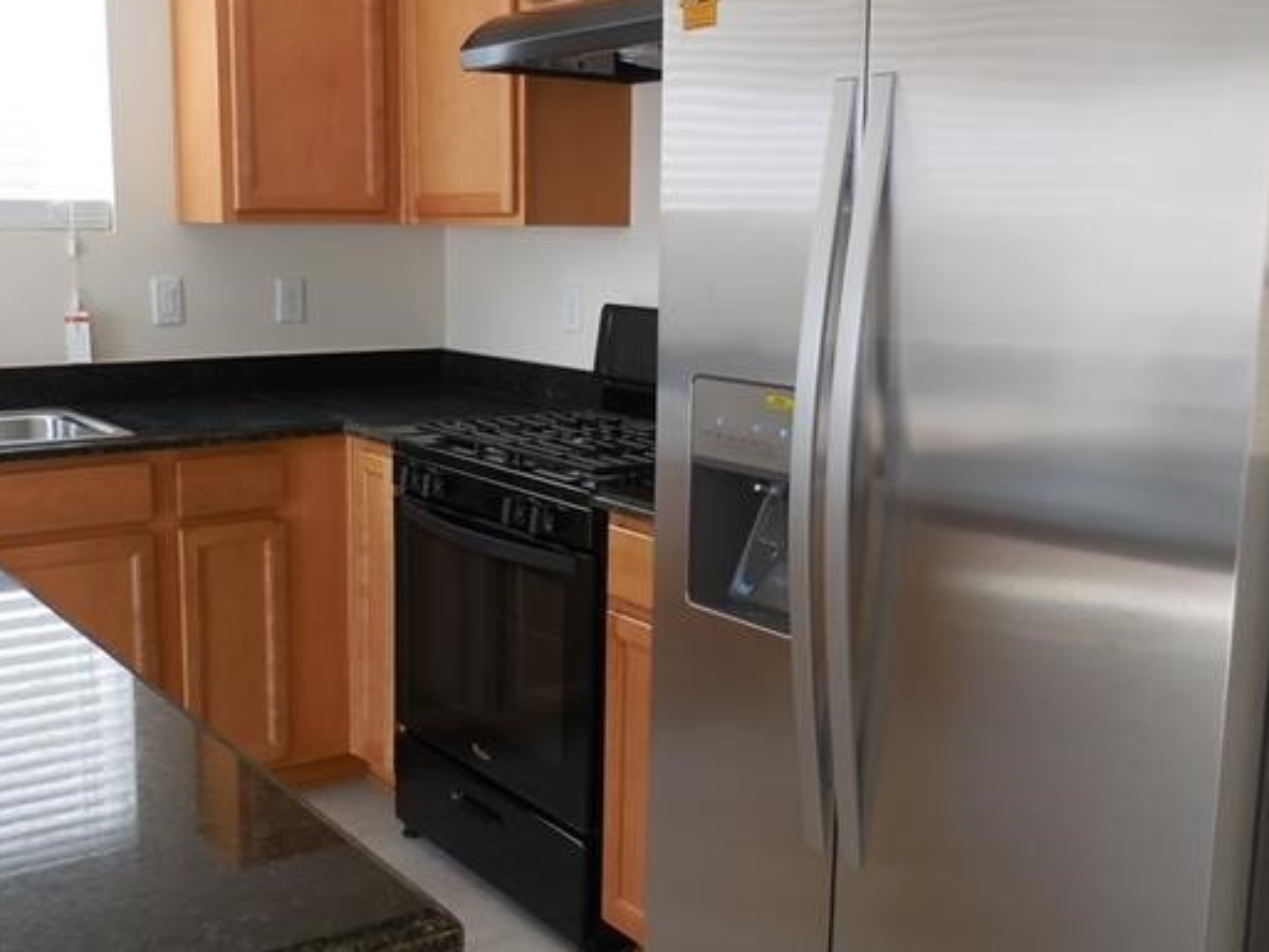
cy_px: 472
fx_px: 1430
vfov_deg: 36.8
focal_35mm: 39
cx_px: 579
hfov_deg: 47.8
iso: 125
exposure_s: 1/30
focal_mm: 4.5
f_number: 3.3
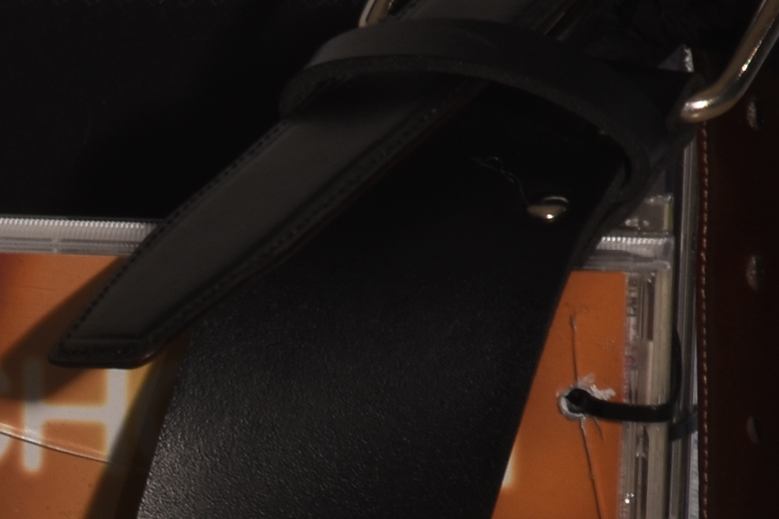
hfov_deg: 2.3
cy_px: 960
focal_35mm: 885
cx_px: -691
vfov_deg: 1.6
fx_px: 19146
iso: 100
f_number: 18
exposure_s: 1/200
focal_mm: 112
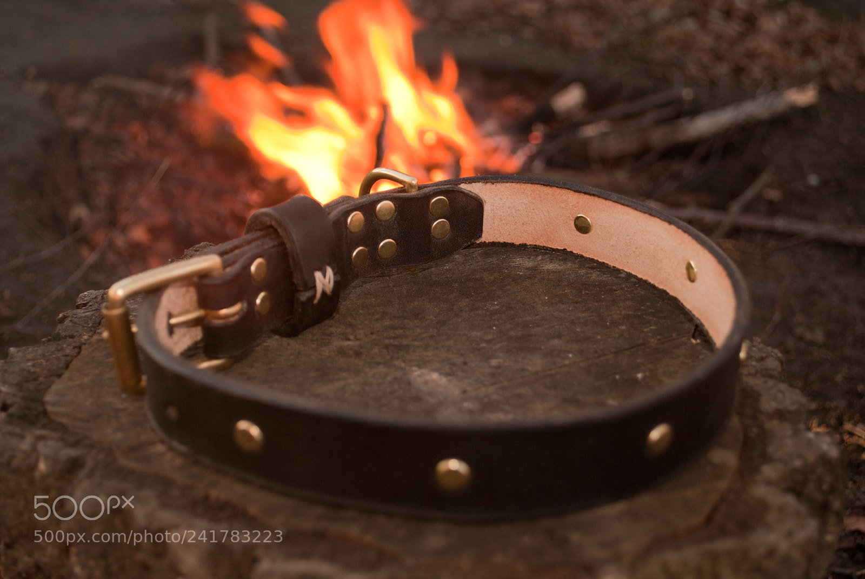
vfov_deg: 26.6
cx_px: 432
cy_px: 290
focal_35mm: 51
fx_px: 1227
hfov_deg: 38.8
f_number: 5
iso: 100
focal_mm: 34
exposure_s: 1/50
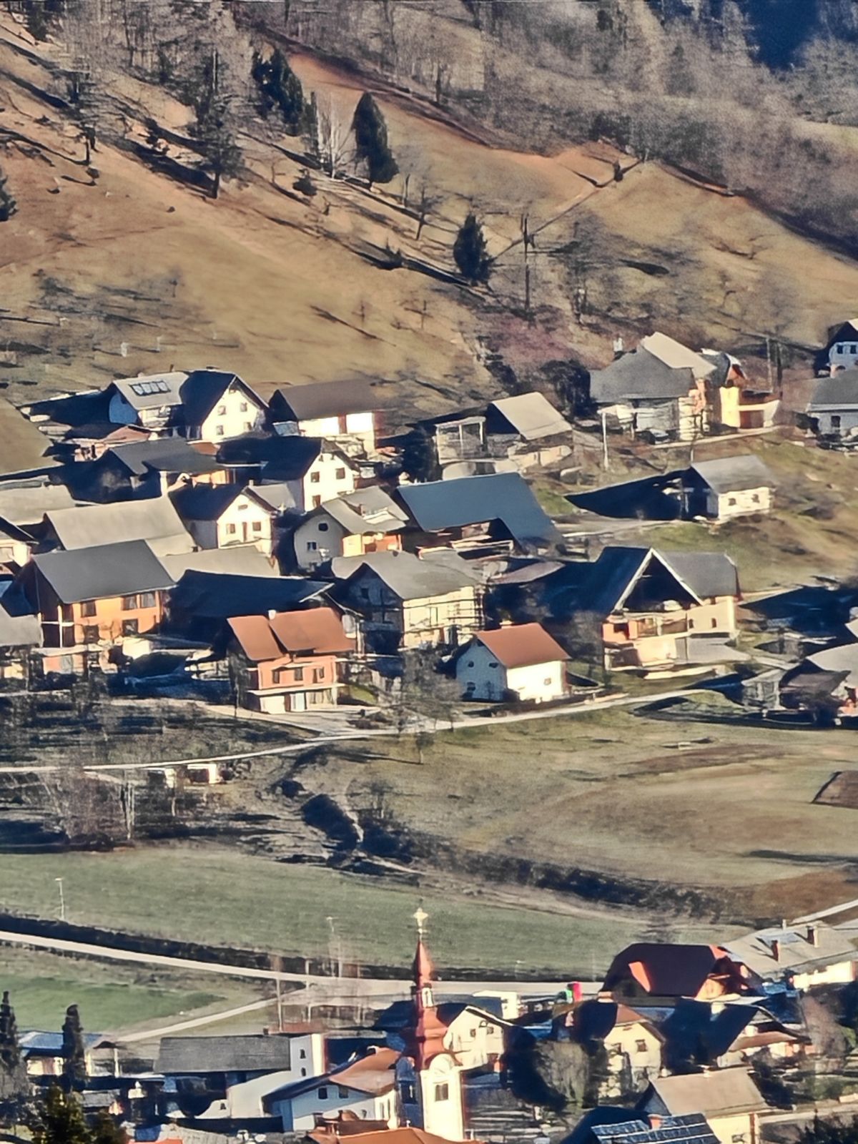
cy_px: 572
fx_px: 26604
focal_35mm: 805
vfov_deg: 2.5
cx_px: 429
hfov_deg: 1.8
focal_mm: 15.38
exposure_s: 1/250
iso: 50
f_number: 2.6
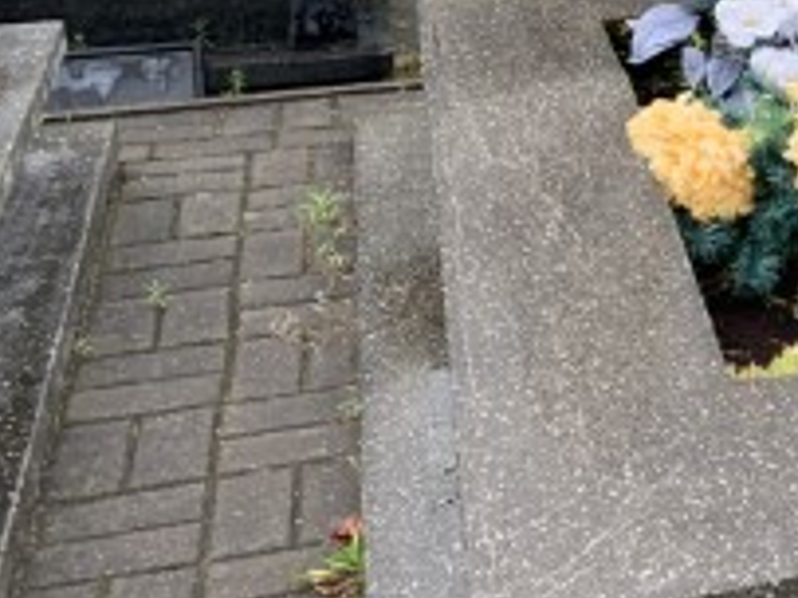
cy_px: 51
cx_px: 1195
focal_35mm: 82
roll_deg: +1.0
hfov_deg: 20.4
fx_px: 1889
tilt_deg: -12.4
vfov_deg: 17.7
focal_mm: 4.25
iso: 32
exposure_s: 1/122
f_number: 1.8
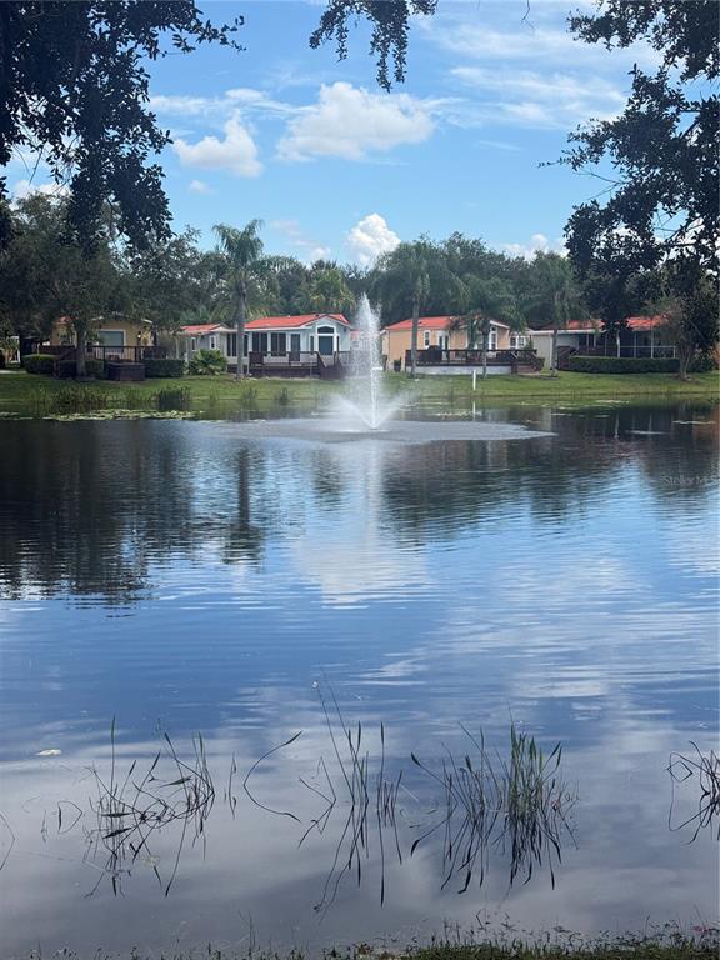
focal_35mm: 48
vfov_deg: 39.7
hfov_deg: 30.3
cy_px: 480
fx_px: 1331
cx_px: 360
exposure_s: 1/3534
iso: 64
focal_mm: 6.76
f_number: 1.78
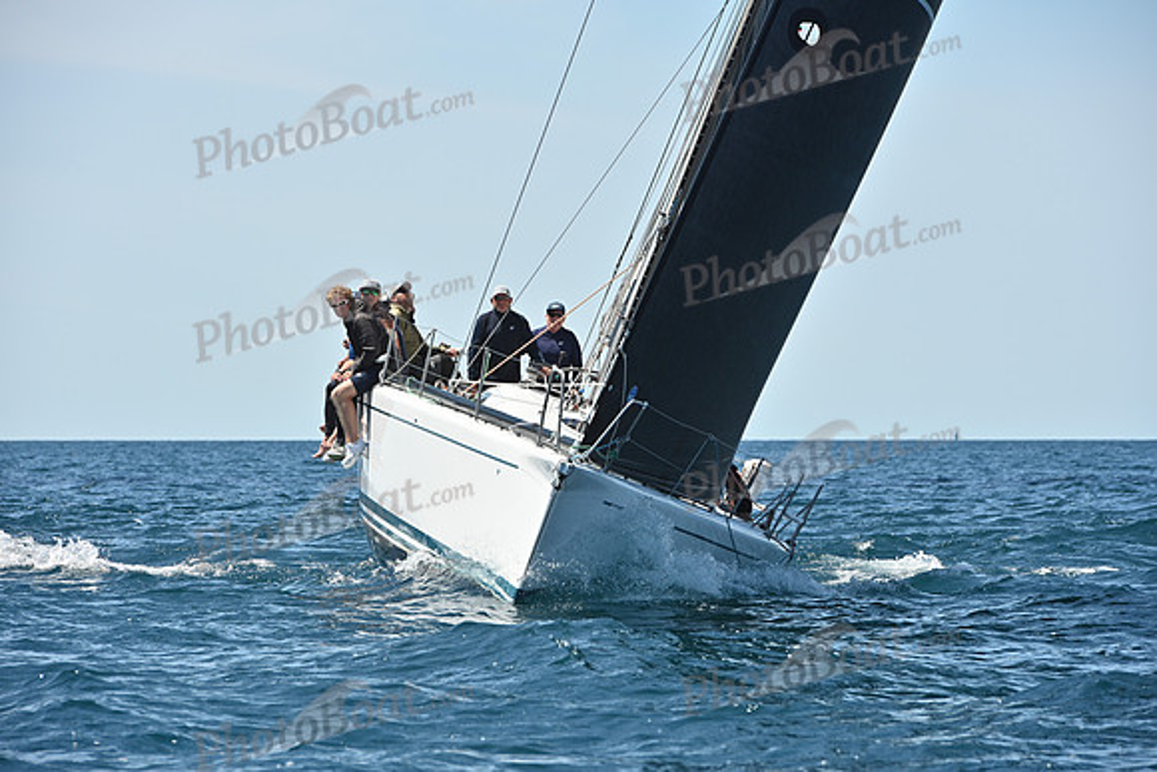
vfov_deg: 6.9
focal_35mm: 200
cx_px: 578
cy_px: 386
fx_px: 6429
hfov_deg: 10.3
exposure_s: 1/1000
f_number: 9
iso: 320
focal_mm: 200
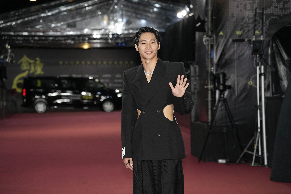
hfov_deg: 13.3
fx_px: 1245
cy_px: 97
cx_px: 146
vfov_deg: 8.9
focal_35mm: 154
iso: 3200
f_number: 6.3
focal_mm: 154
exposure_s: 1/160
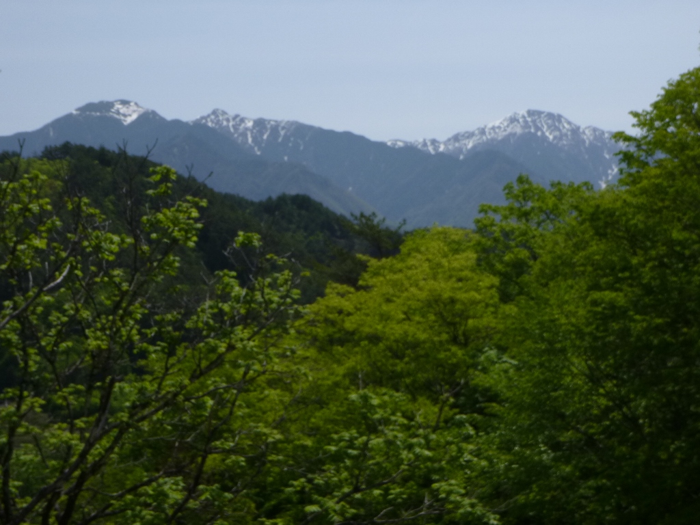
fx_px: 1173
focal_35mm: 58
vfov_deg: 25.2
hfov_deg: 33.2
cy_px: 262
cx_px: 350
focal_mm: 10.4
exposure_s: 1/640
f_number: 5.1
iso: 100
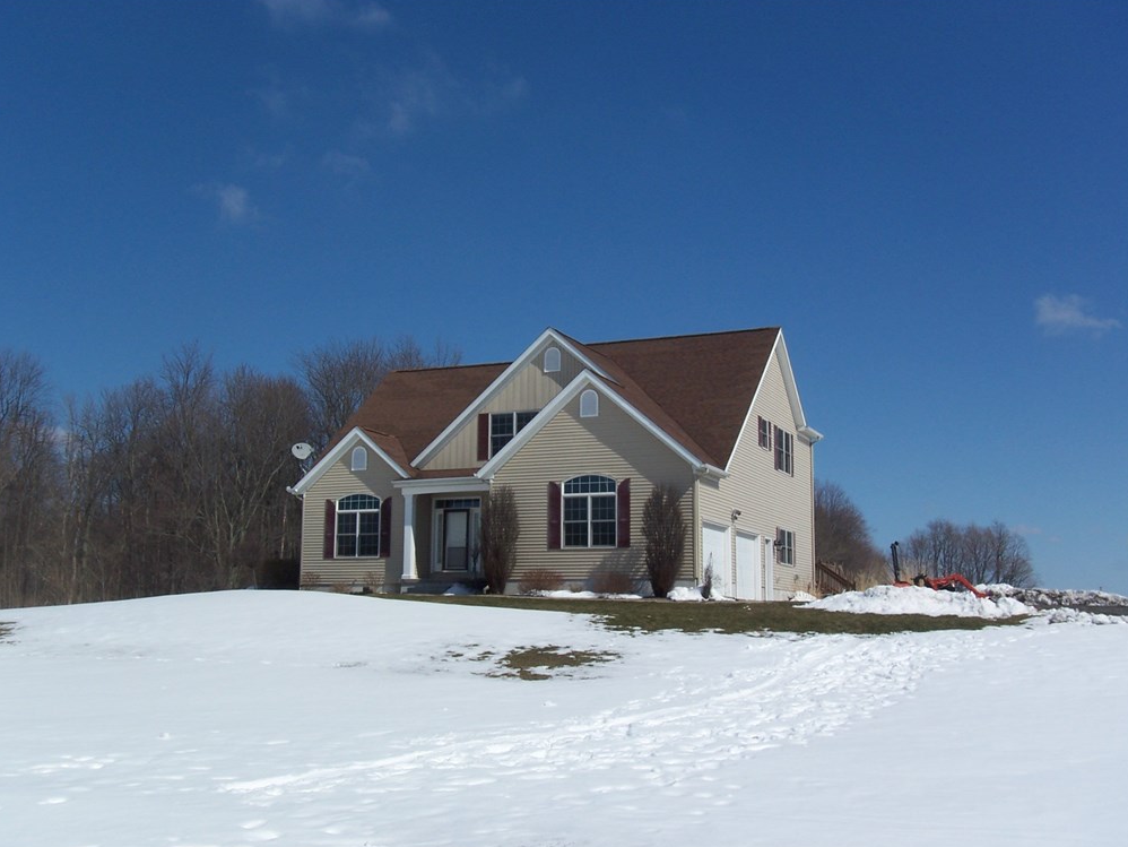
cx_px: 557
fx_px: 1304
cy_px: 425
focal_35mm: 40
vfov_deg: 36.0
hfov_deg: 46.8
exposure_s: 1/500
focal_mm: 6.4
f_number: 7.1
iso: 64
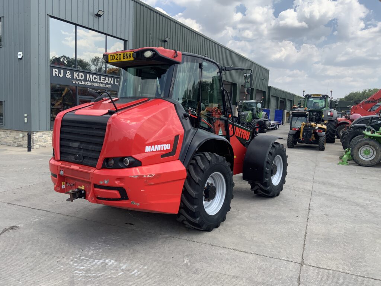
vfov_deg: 48.2
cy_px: 143
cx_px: 190
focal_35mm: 29
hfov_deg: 61.7
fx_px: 319
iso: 16
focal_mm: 3
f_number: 1.8
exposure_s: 1/962
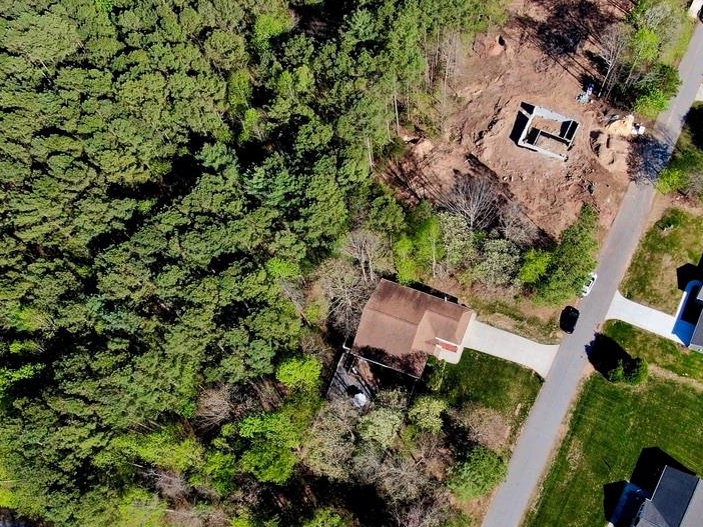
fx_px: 711
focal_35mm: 35
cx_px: 392
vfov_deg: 40.4
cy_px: 337
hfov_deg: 52.5
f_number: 2.8
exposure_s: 1/1250
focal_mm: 4.39
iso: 100
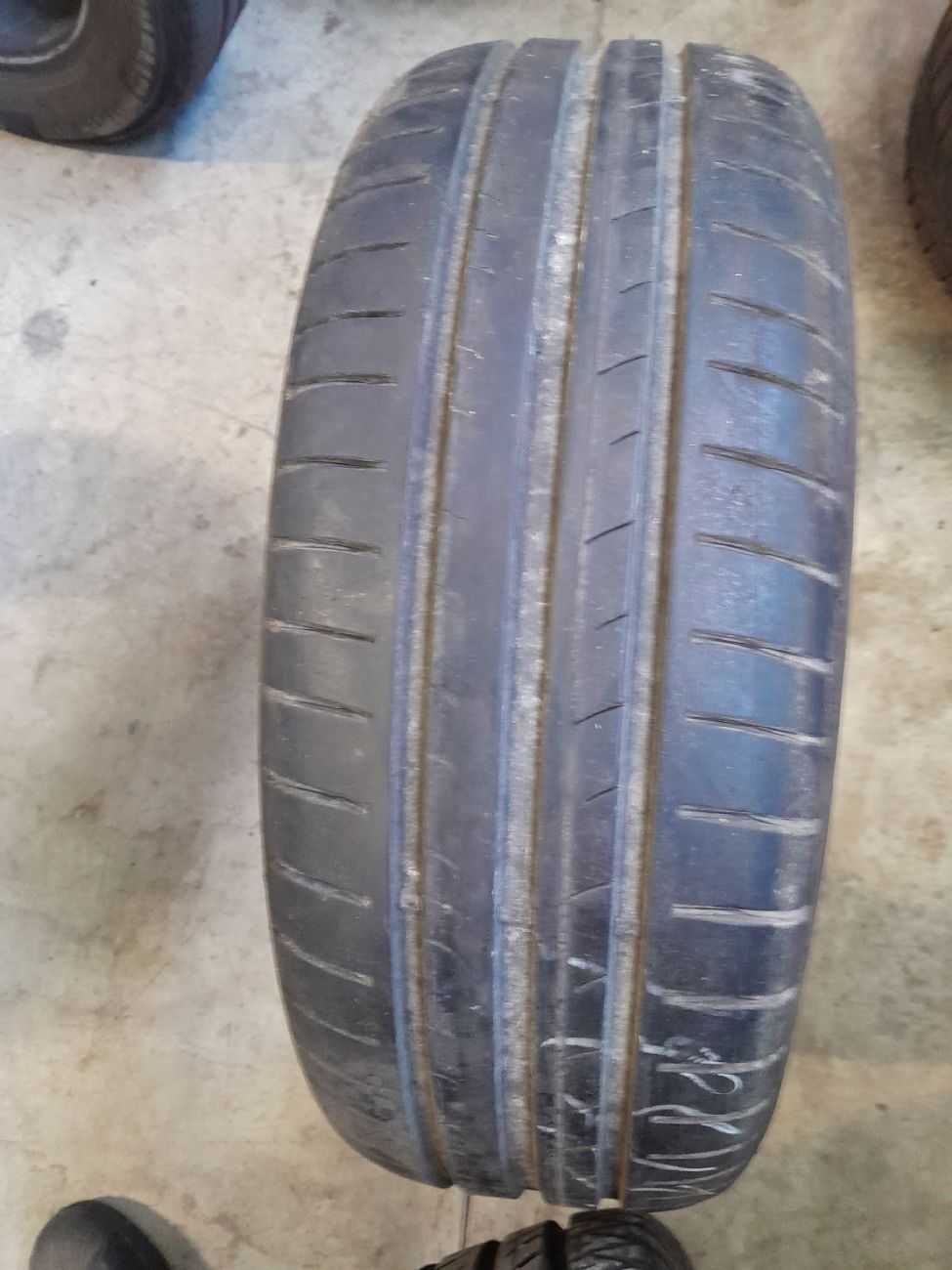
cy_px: 635
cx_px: 476
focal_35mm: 26
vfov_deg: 67.3
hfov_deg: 53.1
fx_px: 953
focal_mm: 3.98
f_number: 1.8
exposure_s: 1/10
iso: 640
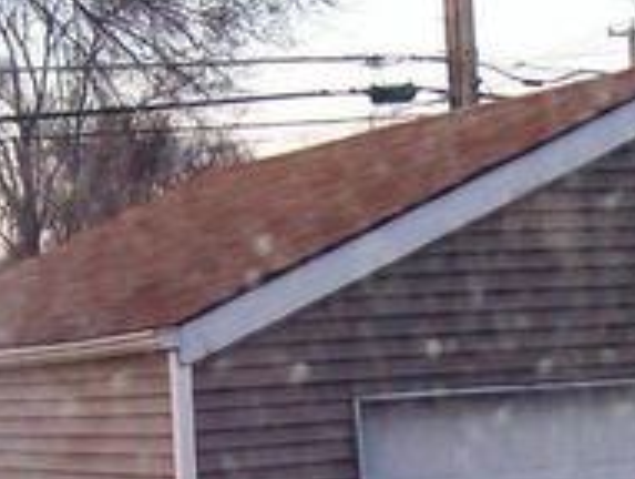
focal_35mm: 117
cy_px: 629
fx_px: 2150
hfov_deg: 16.8
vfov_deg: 12.3
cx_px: 339
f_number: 2.8
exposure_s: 1/64
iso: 200
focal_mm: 5.8
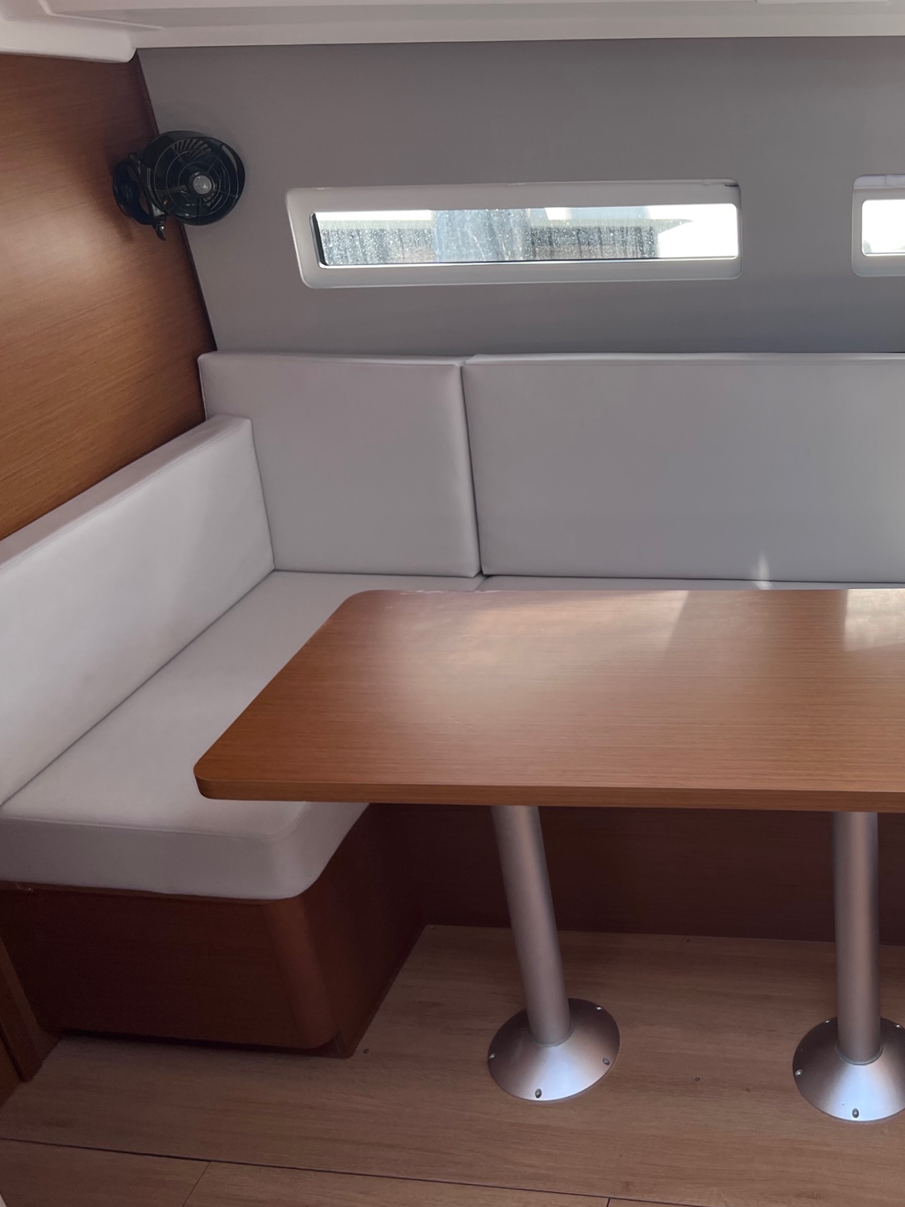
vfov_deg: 52.6
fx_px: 1220
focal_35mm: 35
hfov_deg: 38.6
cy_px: 602
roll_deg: +2.0
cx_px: 769
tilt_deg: -26.4
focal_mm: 5.7
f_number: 1.5
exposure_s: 1/234
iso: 40
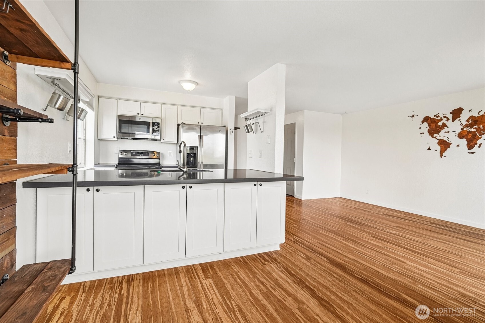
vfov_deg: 73.7
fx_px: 216
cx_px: 242
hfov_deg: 96.7
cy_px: 162
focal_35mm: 16
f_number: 8
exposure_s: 1/100
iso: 1600
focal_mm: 16
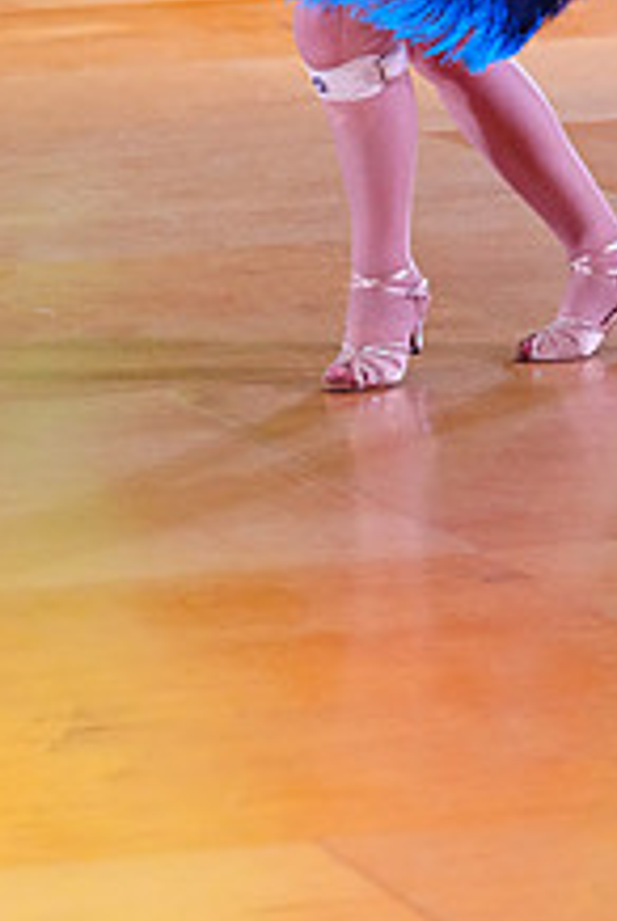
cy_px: -186
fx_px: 5996
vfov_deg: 8.7
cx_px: 57
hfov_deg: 5.9
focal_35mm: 234
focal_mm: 88
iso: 5000
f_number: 2.8
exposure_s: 1/400
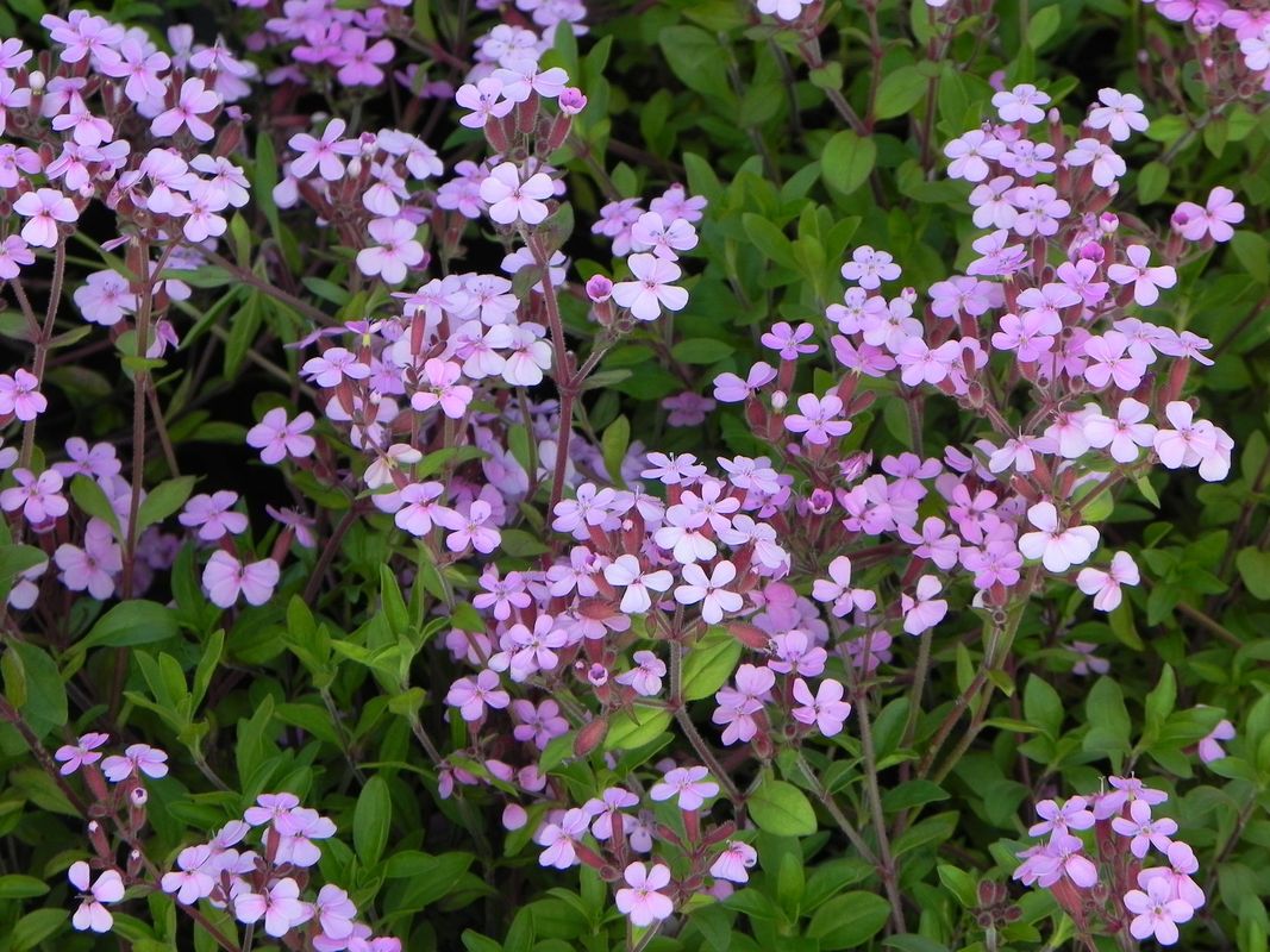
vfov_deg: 9.2
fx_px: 5943
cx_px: 635
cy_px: 476
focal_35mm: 162
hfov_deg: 12.2
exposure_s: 1/250
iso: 160
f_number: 5
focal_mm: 28.8
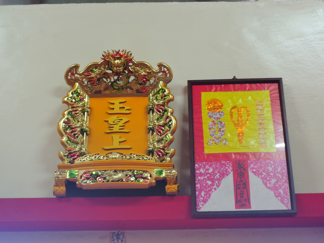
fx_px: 983
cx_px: 162
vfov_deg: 14.1
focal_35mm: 105
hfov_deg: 18.7
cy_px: 122
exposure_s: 1/15
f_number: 5.2
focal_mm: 22.4
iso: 450
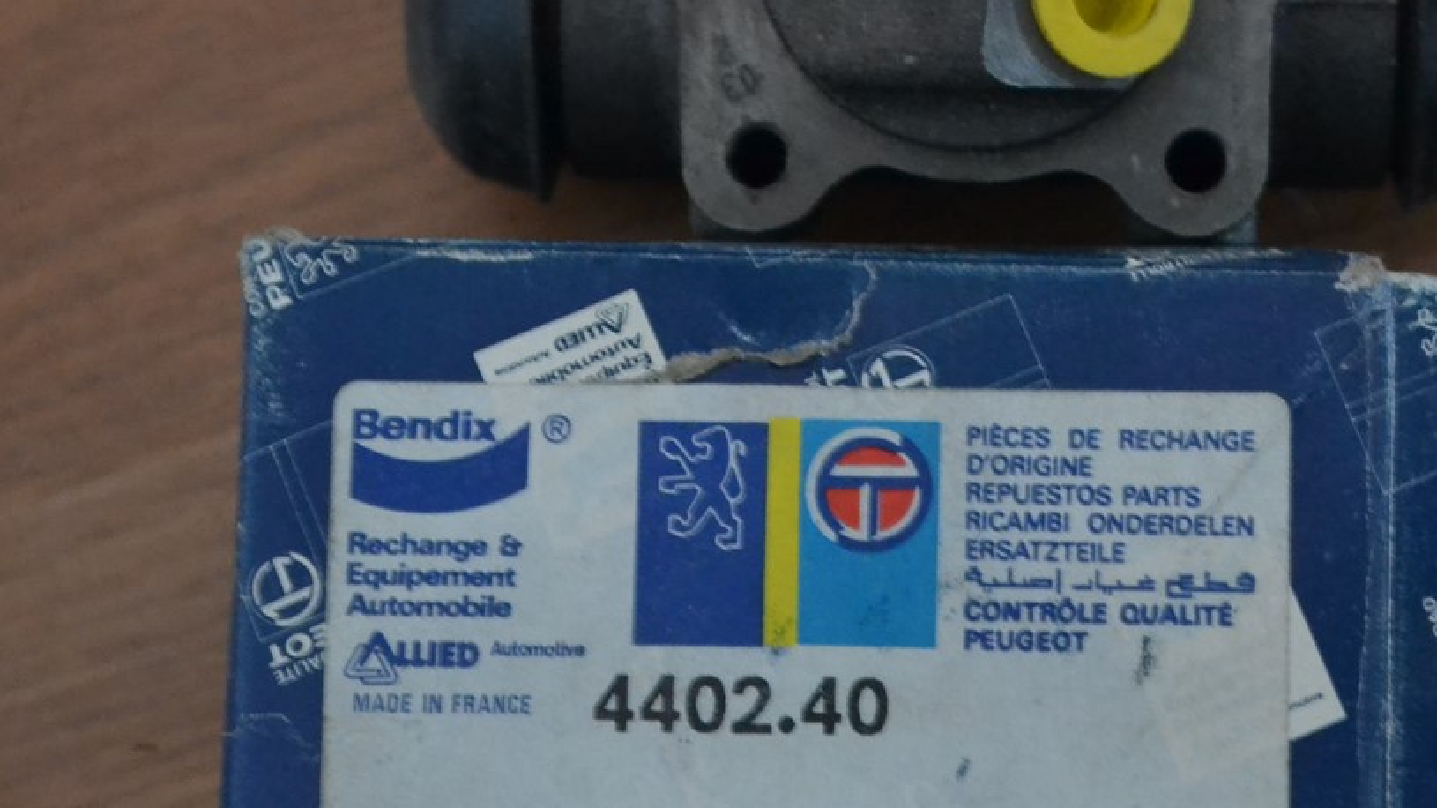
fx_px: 4762
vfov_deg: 9.7
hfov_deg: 17.1
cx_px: 1007
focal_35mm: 125
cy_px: 281
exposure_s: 1/13
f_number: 5.6
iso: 3200
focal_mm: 48
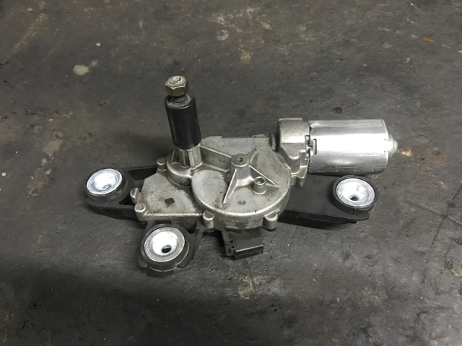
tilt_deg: -61.4
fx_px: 373
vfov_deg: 49.7
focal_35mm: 28
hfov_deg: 63.5
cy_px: 173
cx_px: 231
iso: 100
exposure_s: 1/7
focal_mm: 3.99
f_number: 1.8
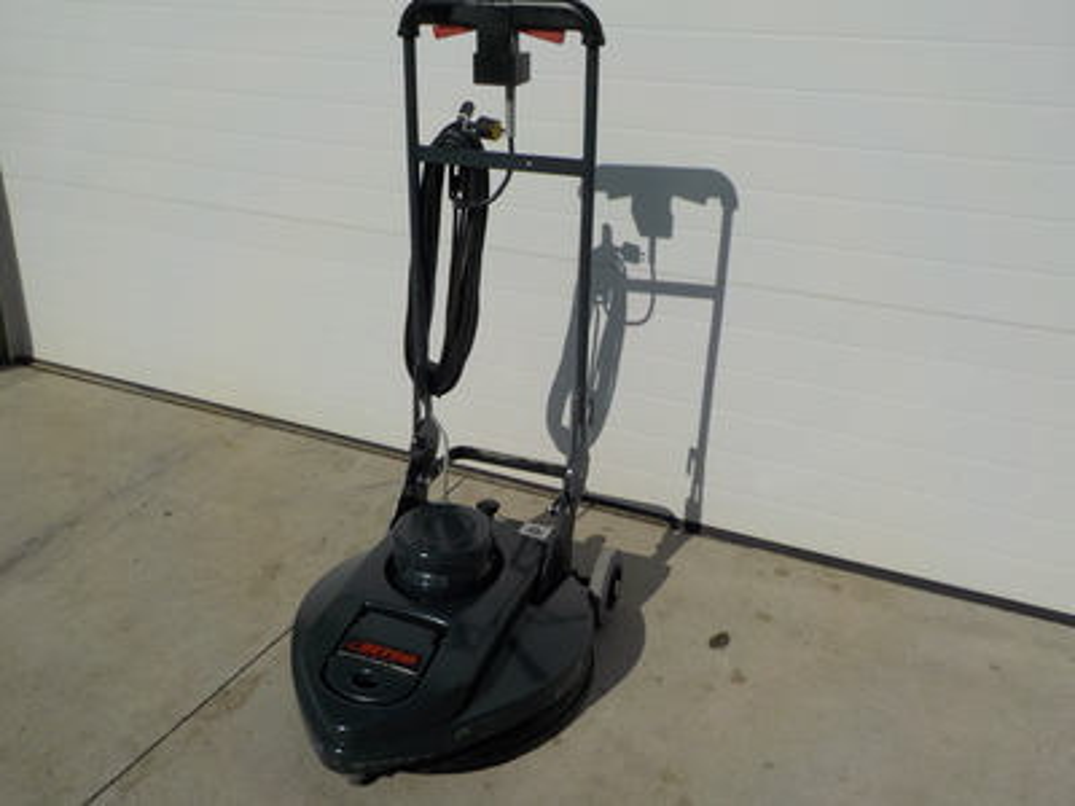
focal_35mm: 30
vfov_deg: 46.8
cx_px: 538
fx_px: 932
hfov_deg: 60.0
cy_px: 403
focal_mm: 4.1
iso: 125
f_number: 6.6
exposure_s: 1/1250
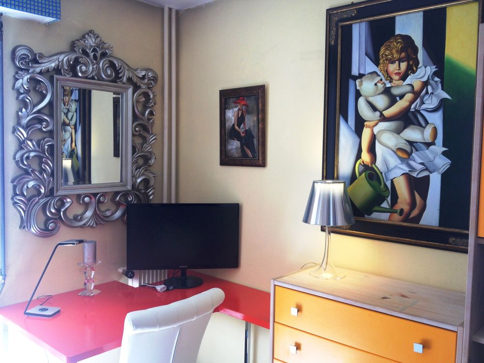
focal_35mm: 35
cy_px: 182
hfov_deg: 52.6
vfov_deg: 40.7
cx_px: 242
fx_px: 489
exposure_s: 1/60
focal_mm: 4.28
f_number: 2.4
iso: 50
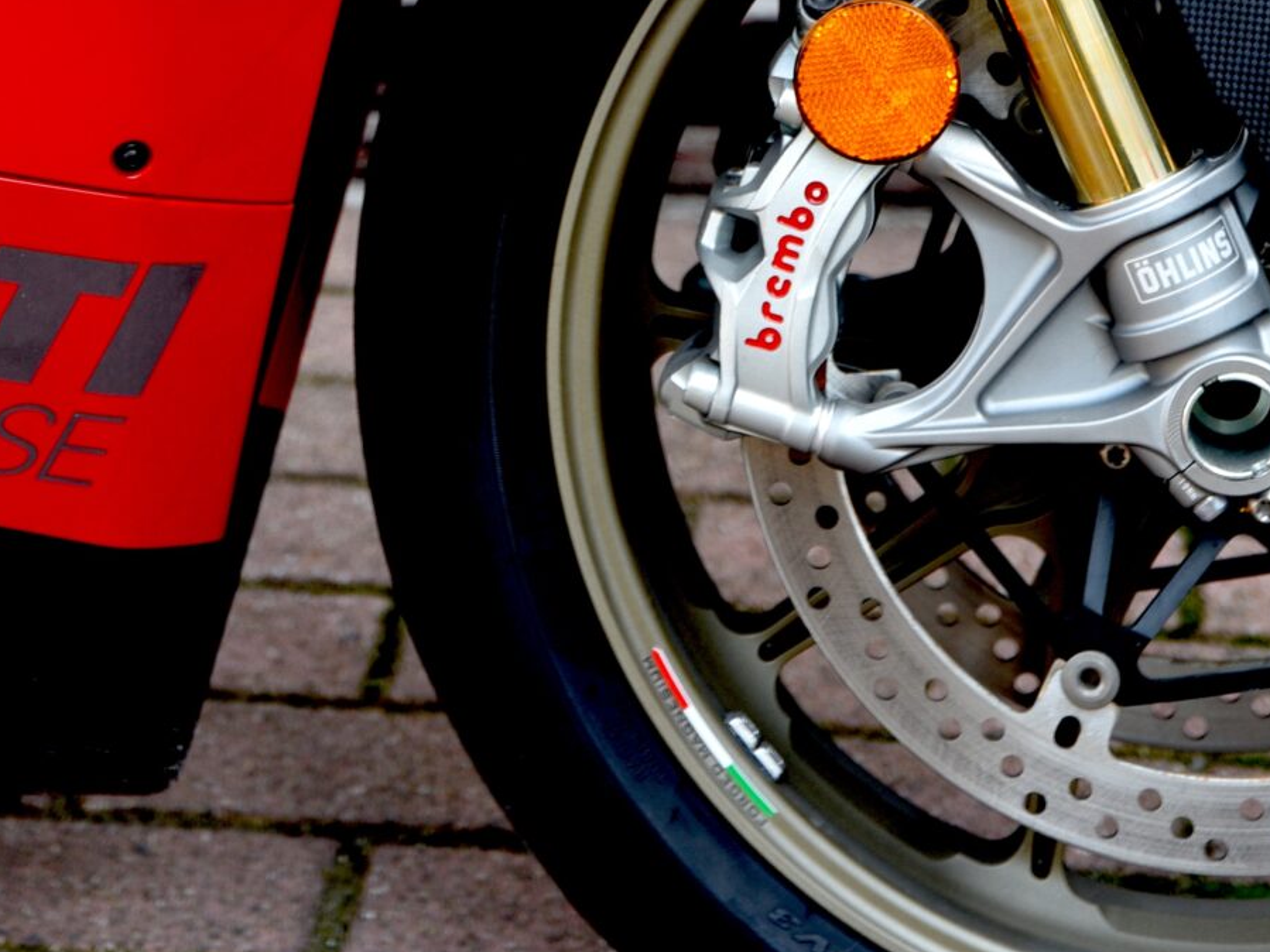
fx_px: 6530
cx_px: 523
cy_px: -648
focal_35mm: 178
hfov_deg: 11.1
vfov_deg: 8.1
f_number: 4.5
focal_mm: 65
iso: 200
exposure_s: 1/80
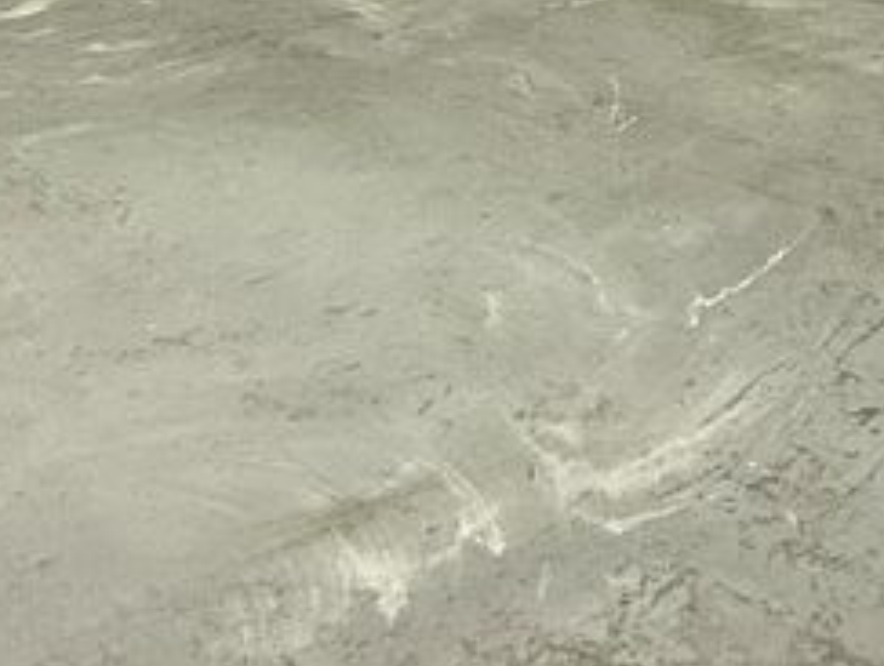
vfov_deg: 23.9
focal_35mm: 46
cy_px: -368
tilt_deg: +0.7
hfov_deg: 37.9
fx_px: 1176
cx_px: 826
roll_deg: -0.4
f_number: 2.2
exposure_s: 1/100
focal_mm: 2.22
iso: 125
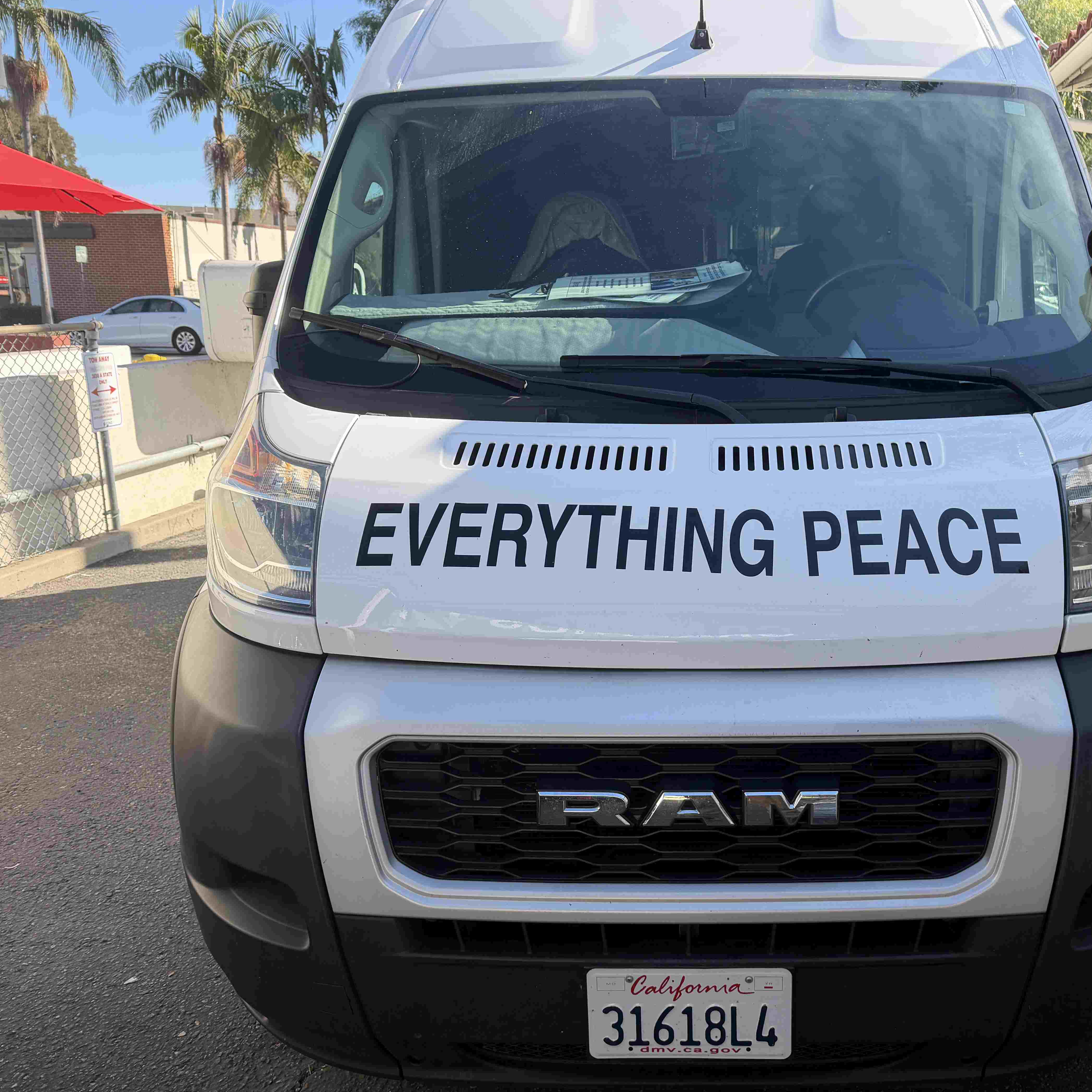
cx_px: 725
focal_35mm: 29
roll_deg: -0.1
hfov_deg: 54.5
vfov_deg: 55.6
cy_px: 552
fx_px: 1035
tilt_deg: -14.3
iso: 100
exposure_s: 1/1292
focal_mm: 6.76
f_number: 1.78
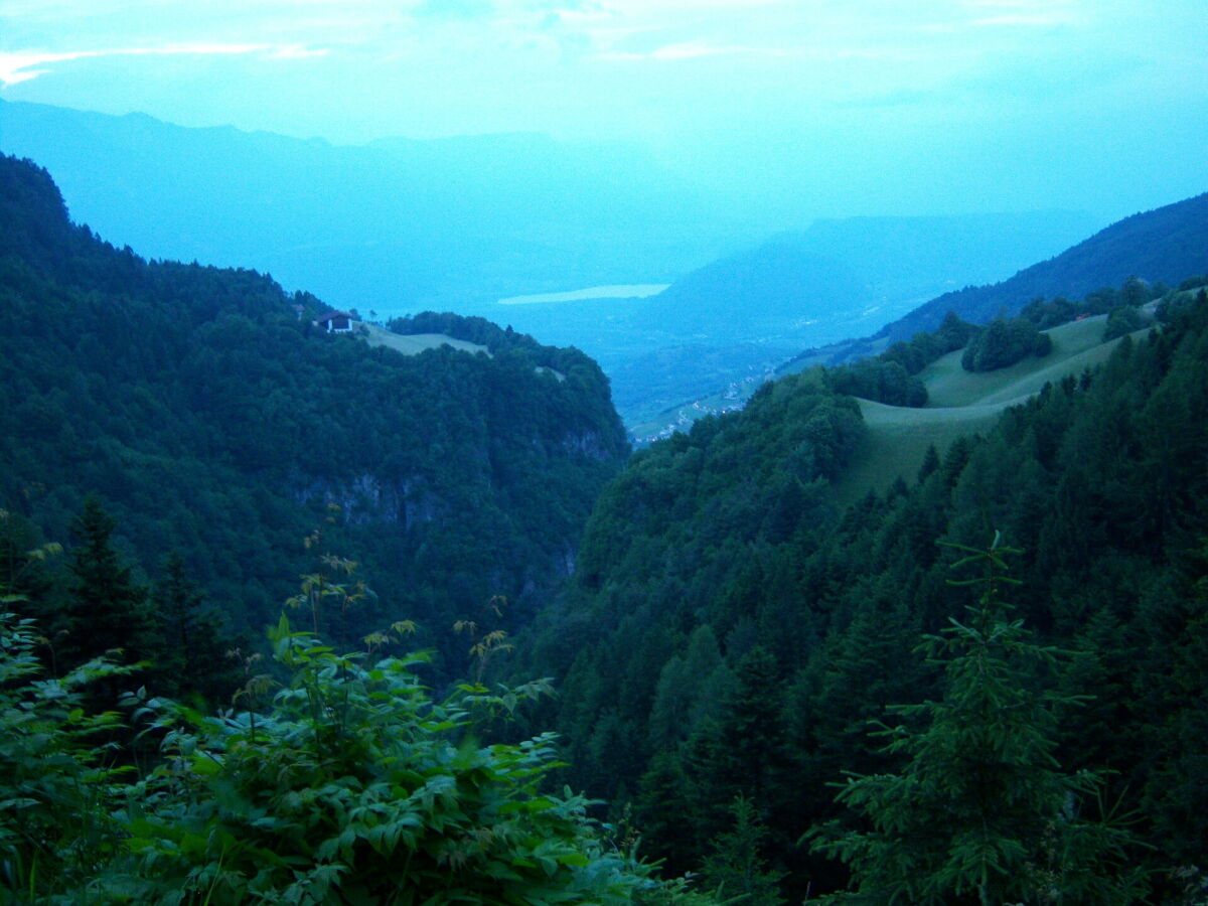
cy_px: 453
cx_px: 604
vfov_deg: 39.7
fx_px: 1256
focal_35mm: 36
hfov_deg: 51.4
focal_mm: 7.5
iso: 160
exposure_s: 1/8
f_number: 2.8
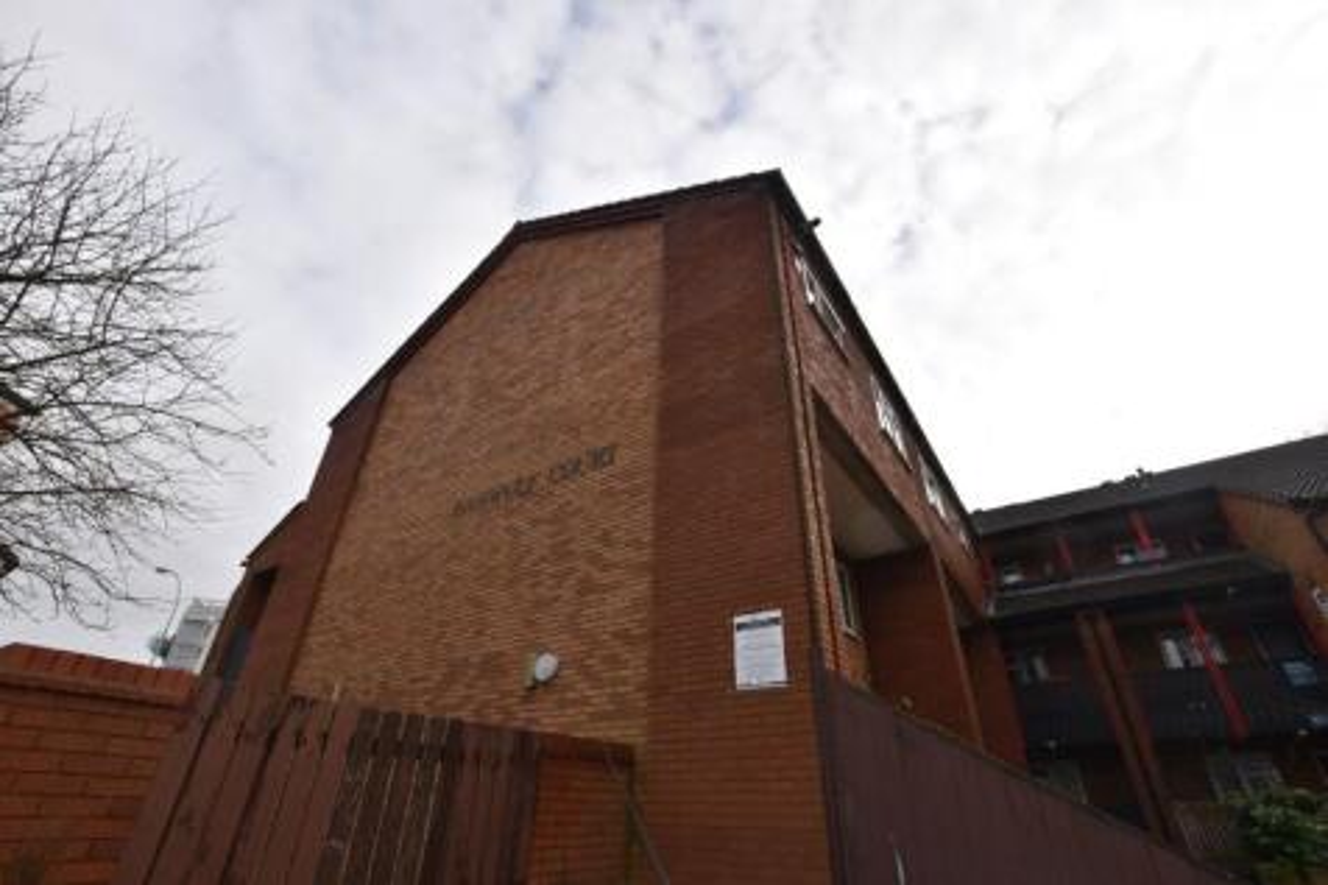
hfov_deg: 100.4
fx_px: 553
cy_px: 442
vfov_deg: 77.3
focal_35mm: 15
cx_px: 664
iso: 200
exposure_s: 1/250
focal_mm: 10
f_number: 7.1
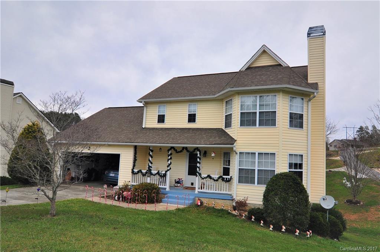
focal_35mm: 20
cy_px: 126
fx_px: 206
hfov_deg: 85.5
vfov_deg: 63.1
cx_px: 190
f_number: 7.1
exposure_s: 1/200
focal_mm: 13
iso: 250
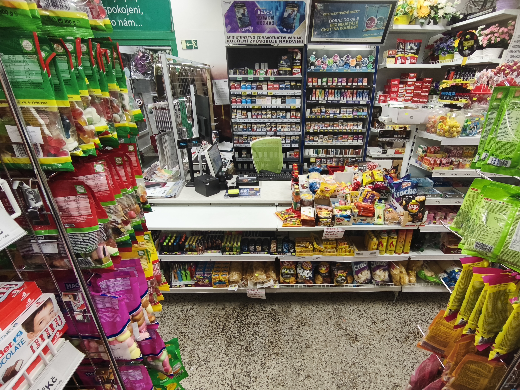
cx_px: 277
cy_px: 205
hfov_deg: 87.6
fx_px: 270
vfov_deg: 71.5
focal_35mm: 18
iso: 125
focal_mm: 1.91
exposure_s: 1/33.3
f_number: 2.2
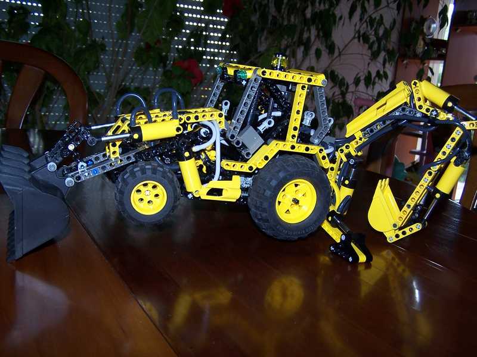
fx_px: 524
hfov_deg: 49.0
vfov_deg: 37.7
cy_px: 178
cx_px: 238
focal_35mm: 38
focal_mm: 6.3
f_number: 2.8
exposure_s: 1/60
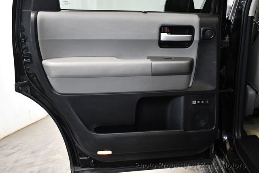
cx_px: 130
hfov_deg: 53.1
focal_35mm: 36
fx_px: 259
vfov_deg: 36.9
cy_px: 86
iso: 3200
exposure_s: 1/100
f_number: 3.5
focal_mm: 18
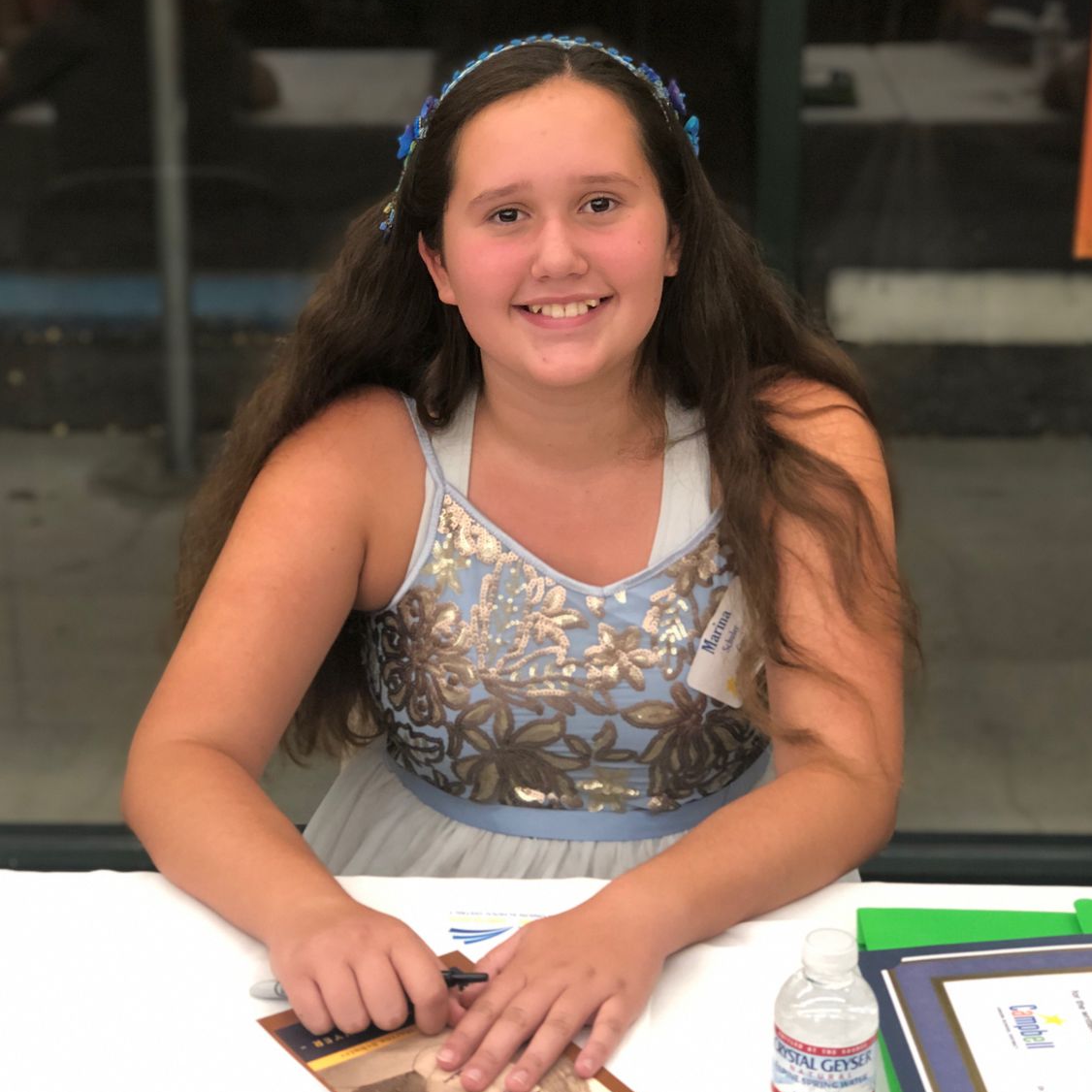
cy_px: 542
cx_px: 551
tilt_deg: -22.1
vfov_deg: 25.4
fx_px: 2427
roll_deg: +0.1
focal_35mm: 68
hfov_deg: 25.4
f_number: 2.8
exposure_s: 1/30
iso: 125
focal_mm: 6.6
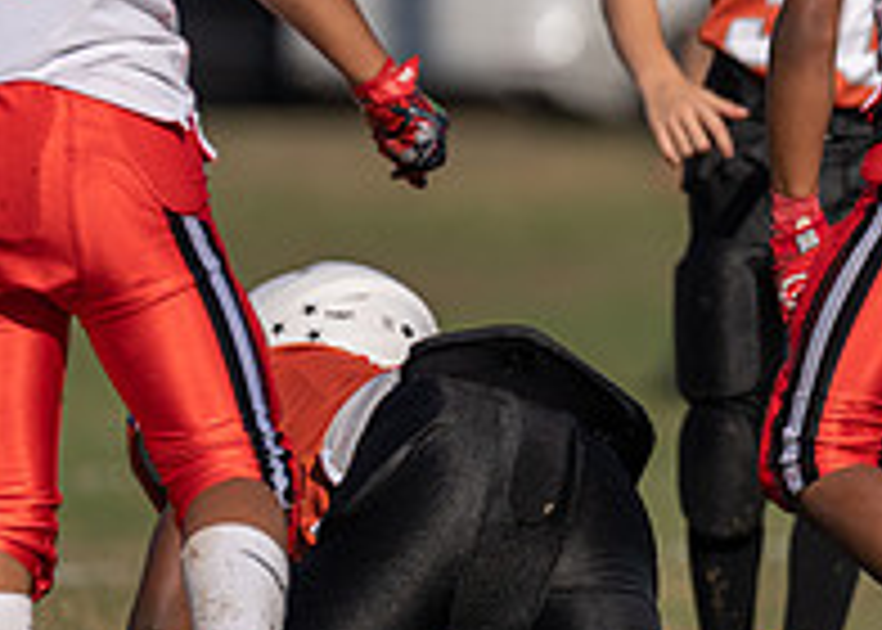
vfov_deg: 2.3
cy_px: 81
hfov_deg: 3.2
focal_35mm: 620
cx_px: 940
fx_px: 15531
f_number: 2.8
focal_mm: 200
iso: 125
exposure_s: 1/4000
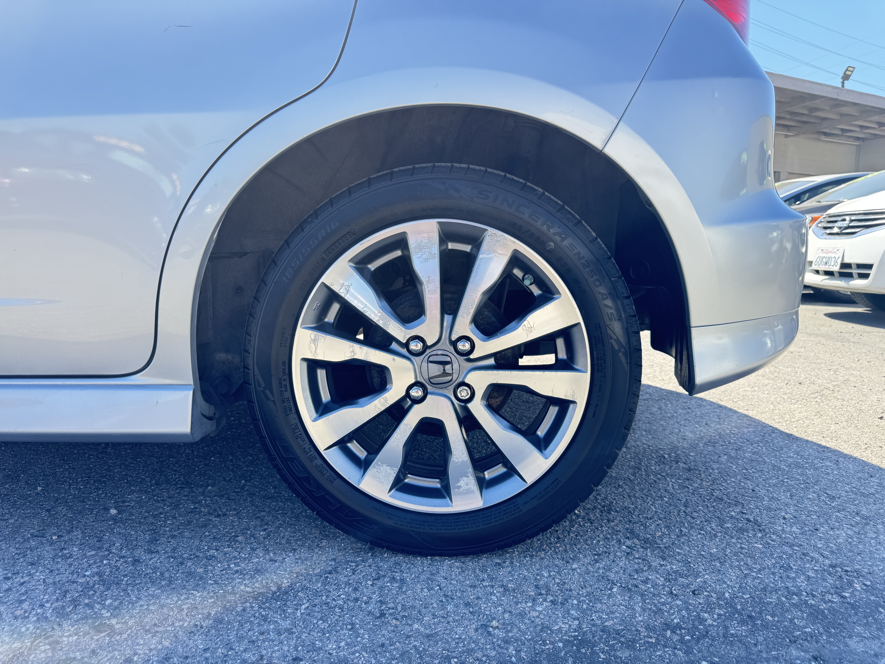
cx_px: 442
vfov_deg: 56.8
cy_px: 332
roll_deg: -0.6
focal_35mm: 24
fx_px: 614
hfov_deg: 71.6
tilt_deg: -8.6
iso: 80
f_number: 1.78
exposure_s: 1/522
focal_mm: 6.76
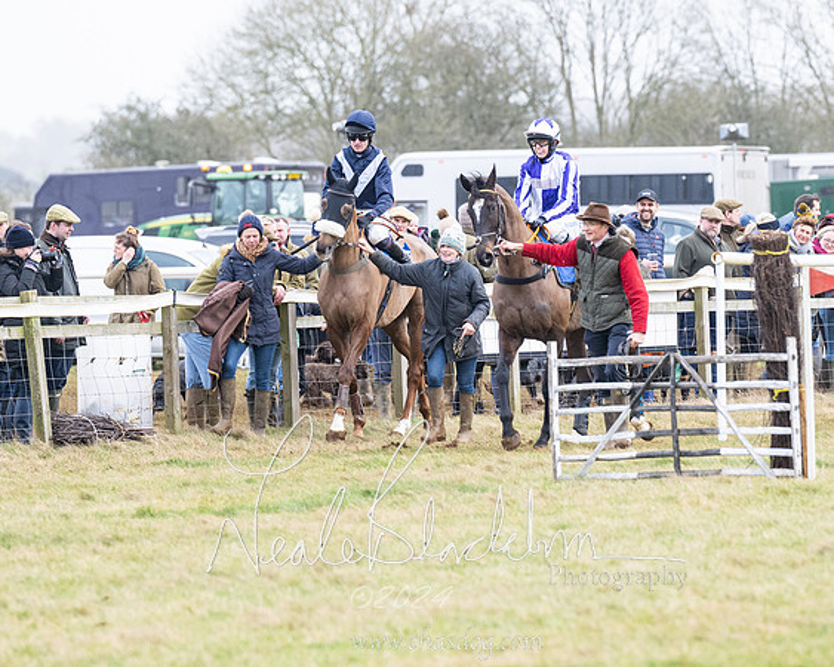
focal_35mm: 349
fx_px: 8608
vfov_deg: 4.4
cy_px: 323
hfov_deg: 5.5
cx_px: 517
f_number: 4
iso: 800
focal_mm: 200
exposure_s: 1/800
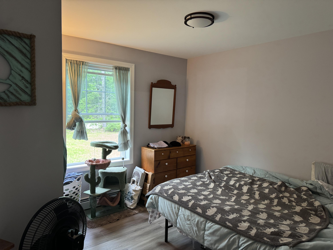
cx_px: 166
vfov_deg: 56.8
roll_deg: -2.6
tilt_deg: -4.4
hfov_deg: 71.6
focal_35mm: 24
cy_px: 125
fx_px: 231
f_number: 1.78
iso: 320
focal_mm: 6.76
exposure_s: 1/60
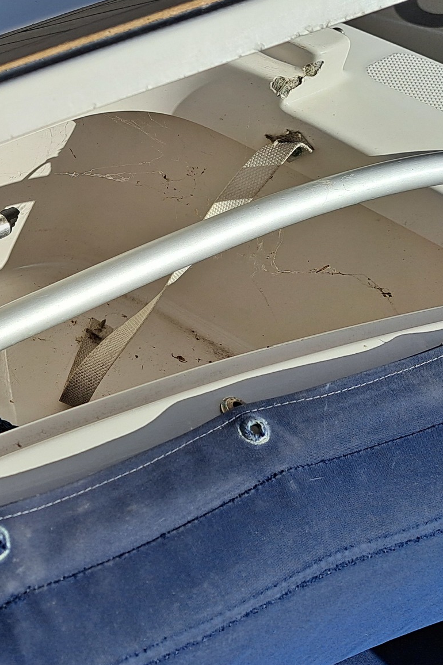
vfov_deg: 36.5
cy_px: 222
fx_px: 997
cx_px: -102
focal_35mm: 54
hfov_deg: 22.8
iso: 50
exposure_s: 1/2732
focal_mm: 5.23
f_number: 1.8
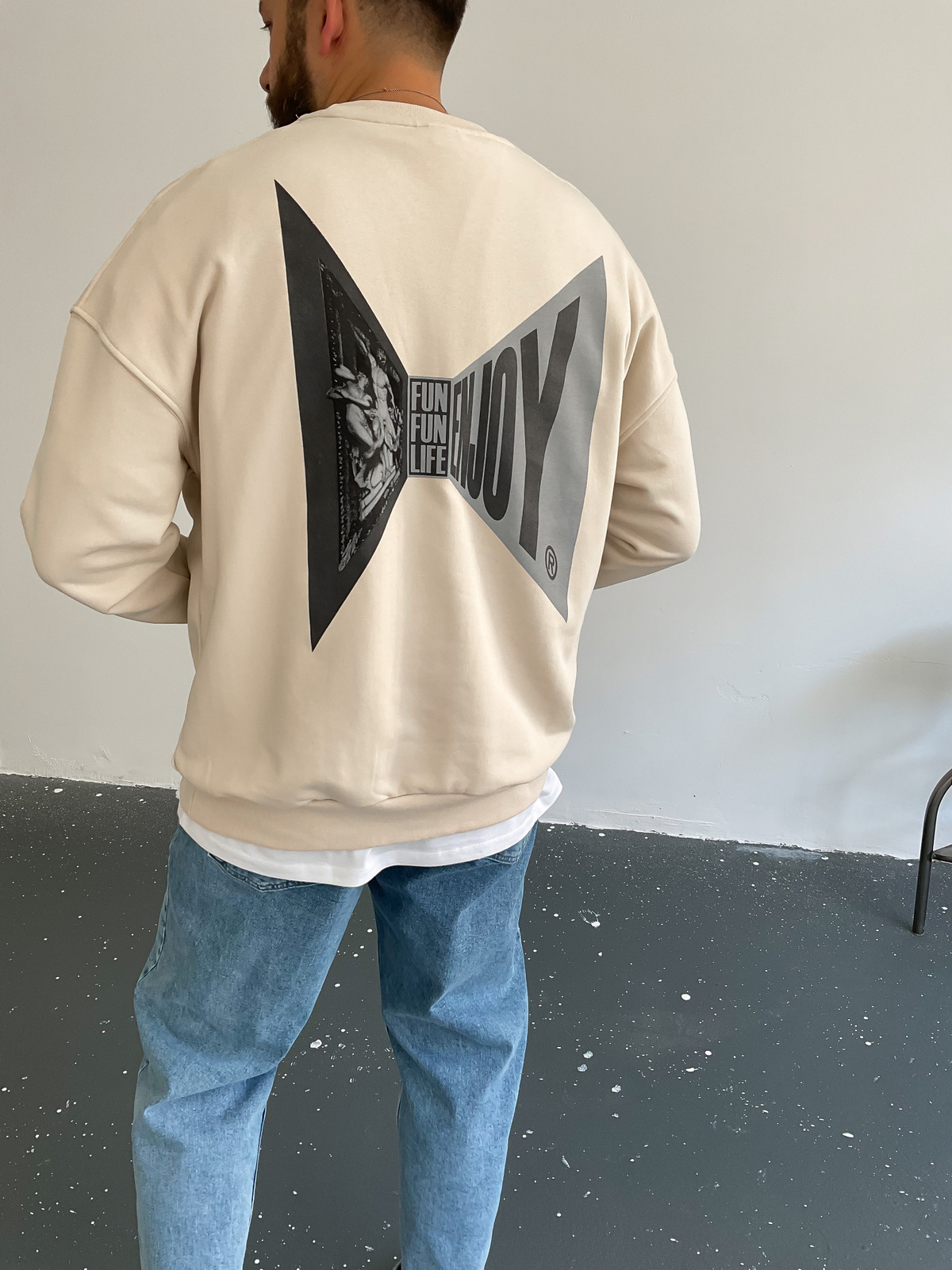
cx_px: 476
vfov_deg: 61.7
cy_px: 635
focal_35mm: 29
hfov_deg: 48.2
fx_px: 1063
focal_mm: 3
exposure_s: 1/120
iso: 32
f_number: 1.8
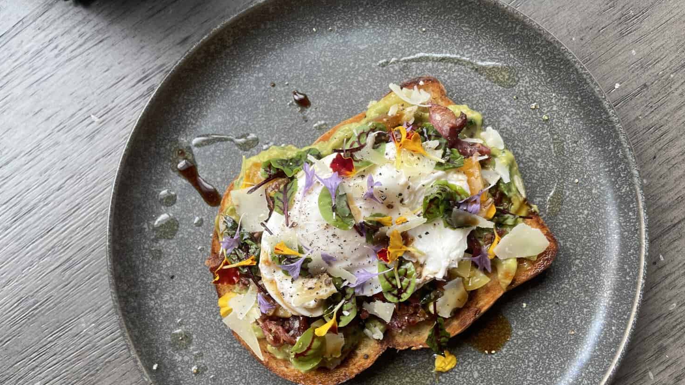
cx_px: 351
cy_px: 235
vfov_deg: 37.6
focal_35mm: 31
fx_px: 563
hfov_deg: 62.6
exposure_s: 1/186
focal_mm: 4.2
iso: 32
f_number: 1.6
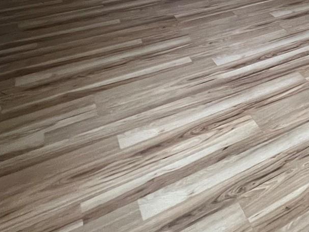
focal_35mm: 44
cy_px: -118
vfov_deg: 25.0
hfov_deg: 32.2
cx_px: 404
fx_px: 393
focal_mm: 1.57
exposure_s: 1/60
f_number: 1.8
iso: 400
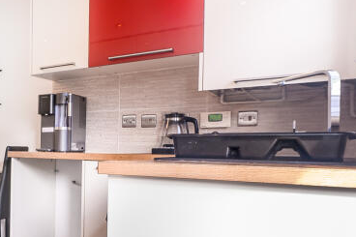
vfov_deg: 34.0
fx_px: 385
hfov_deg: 36.8
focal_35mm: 39
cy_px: 148
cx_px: -79
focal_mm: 14
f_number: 8
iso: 100
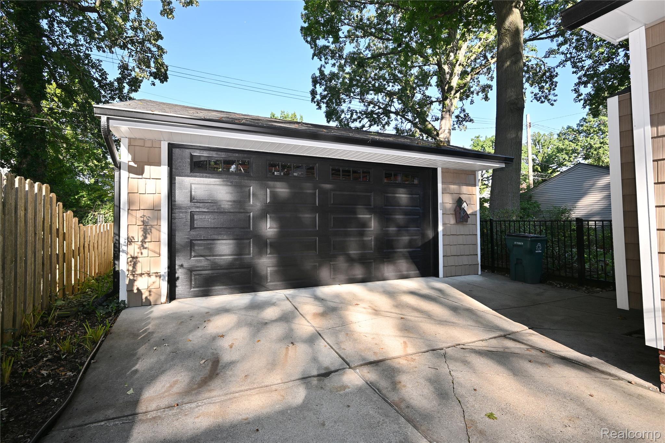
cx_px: 332
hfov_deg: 104.3
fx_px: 259
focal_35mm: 14
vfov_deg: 81.2
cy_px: 222
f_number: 7.1
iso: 100
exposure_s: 1/80
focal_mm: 14
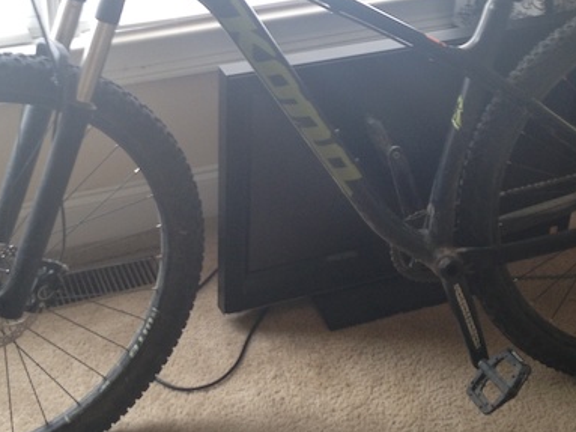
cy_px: 132
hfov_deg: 28.2
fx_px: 1148
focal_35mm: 69
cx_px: 295
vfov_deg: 21.2
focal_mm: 4.12
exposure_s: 1/20
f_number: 2.4
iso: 64
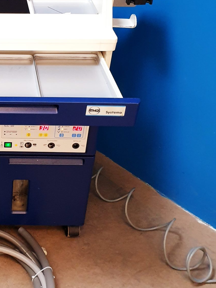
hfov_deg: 23.2
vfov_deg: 32.4
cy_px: 91
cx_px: -27
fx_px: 491
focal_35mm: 59
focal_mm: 4.3
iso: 320
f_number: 2.4
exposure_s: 1/50
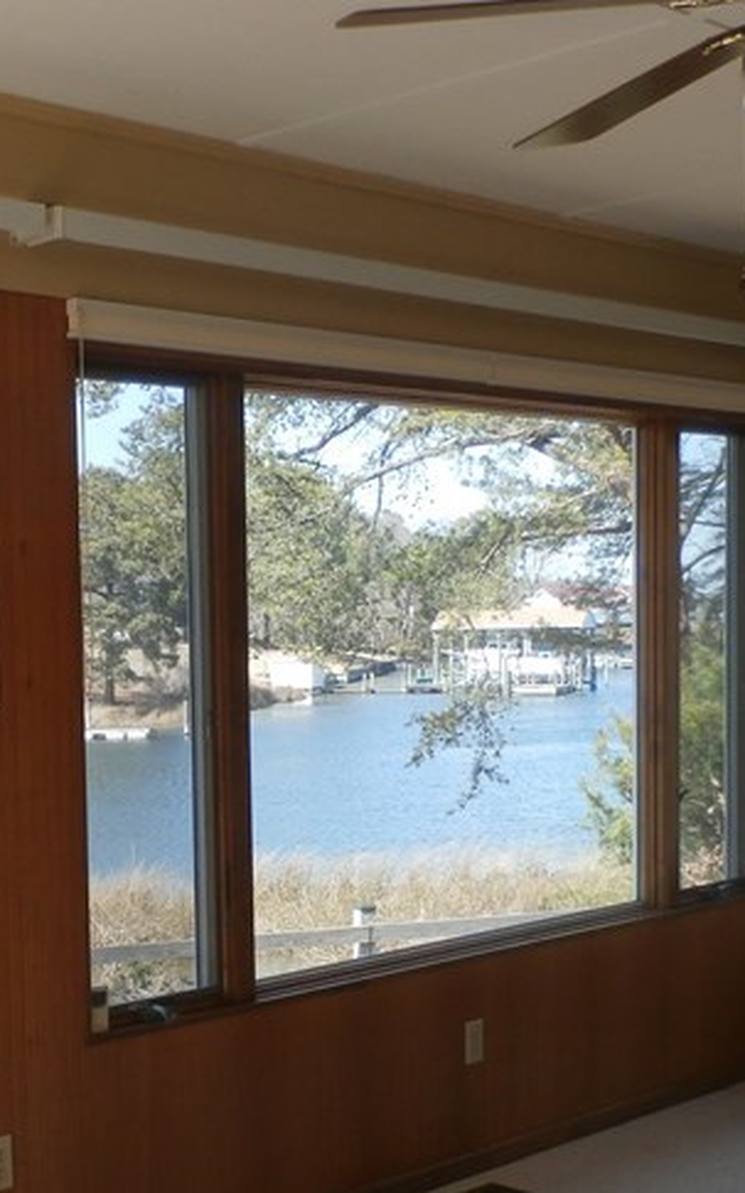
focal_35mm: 56
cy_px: 782
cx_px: 27
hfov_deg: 22.4
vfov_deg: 36.0
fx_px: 1820
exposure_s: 1/125
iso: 100
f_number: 3
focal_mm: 4.5
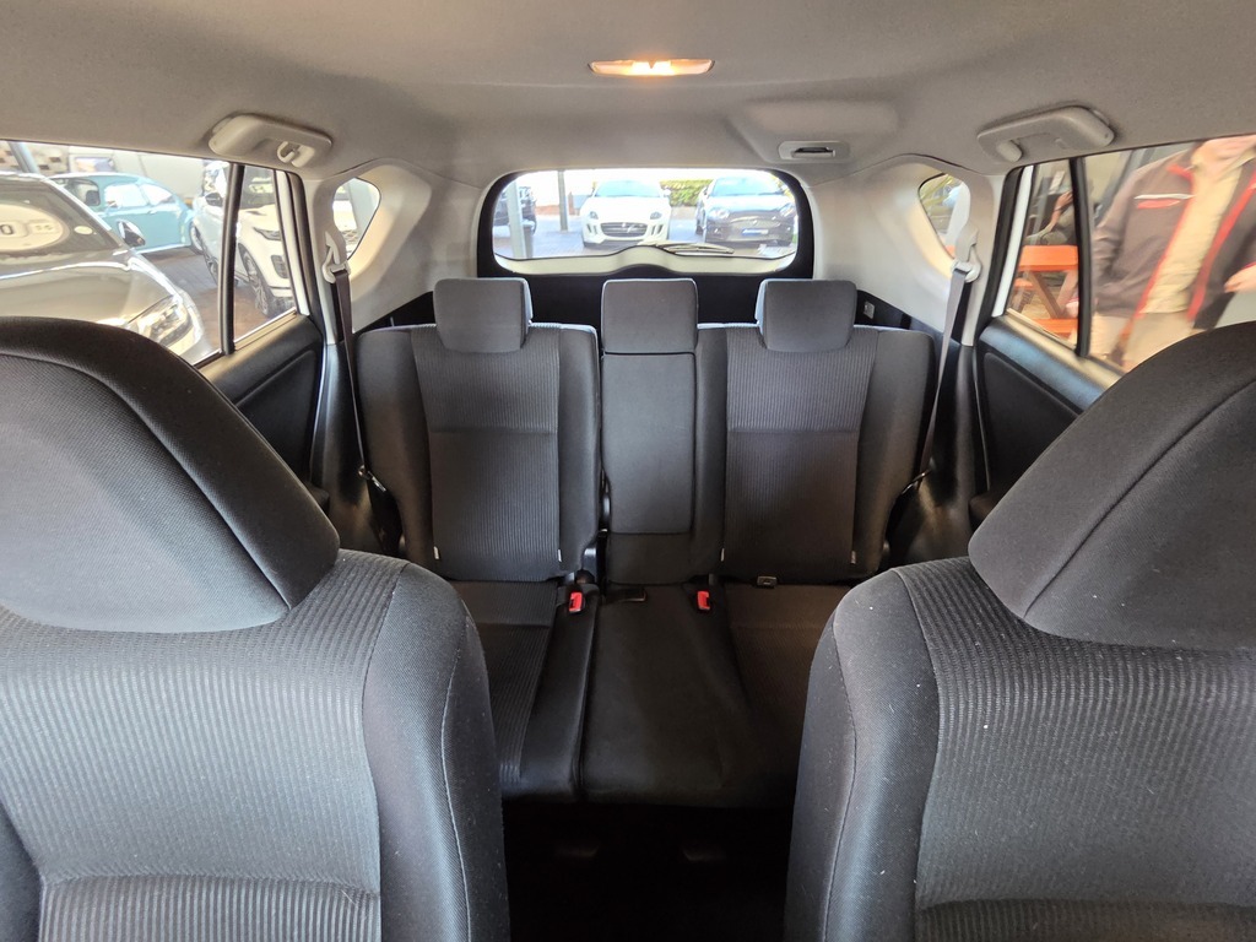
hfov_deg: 106.2
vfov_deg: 89.9
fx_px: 472
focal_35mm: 13
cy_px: 471
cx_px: 628
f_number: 2.2
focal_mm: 2.2
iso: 1250
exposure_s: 1/33.3
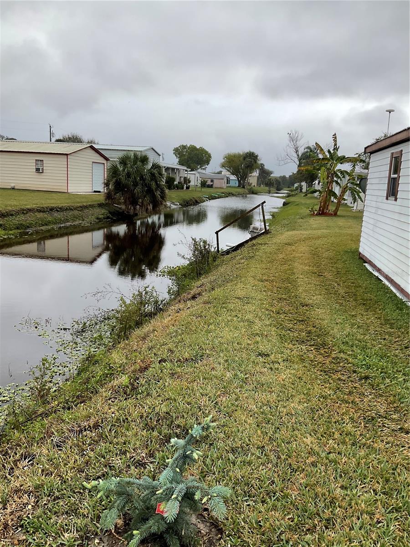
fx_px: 458
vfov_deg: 61.7
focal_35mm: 29
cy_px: 274
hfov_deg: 48.2
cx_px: 205
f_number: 1.8
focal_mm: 3
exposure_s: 1/666
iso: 16
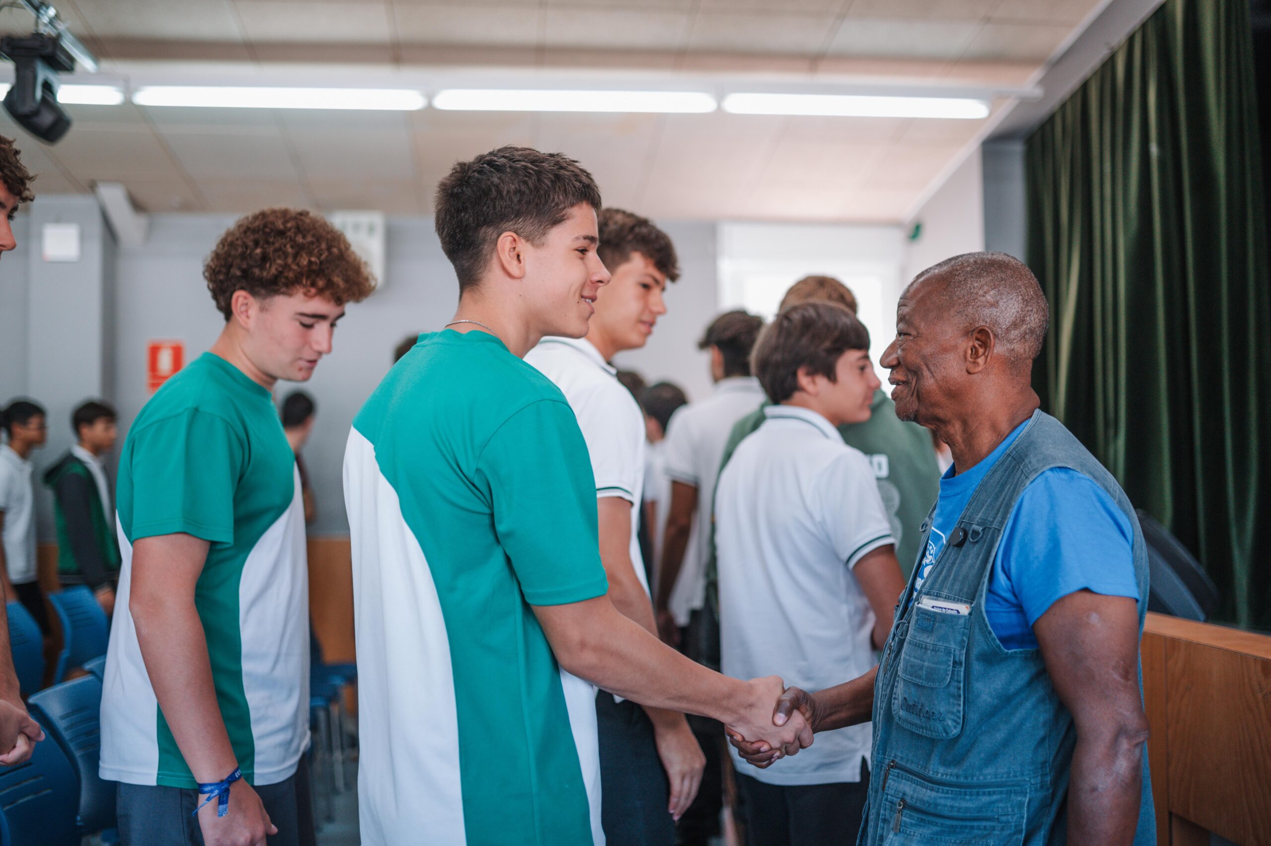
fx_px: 1235
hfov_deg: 54.5
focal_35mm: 35
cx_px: 636
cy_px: 423
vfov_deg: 37.8
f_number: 1.4
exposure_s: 1/400
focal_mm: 35
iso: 640
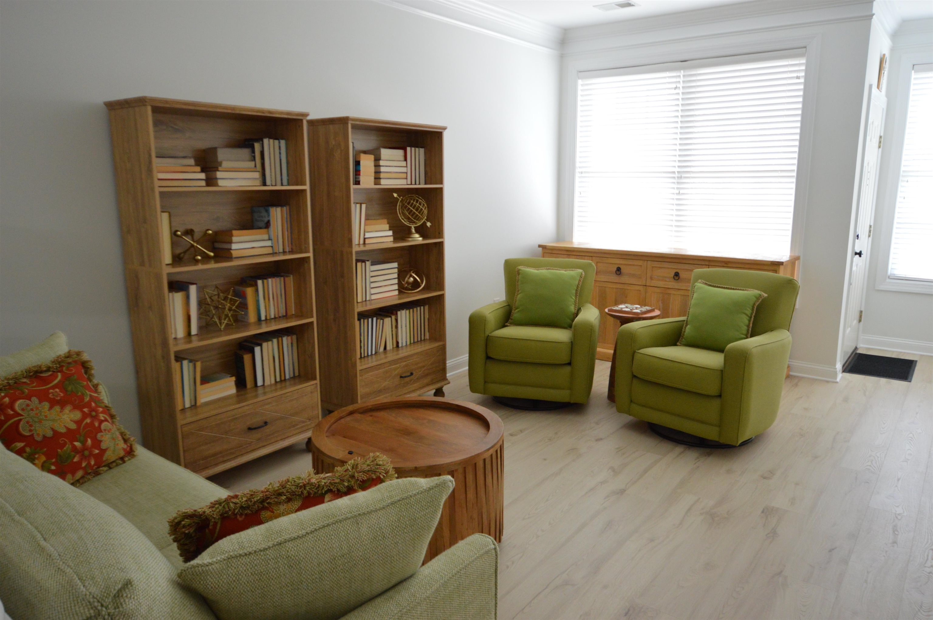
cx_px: 466
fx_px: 660
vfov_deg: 50.3
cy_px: 310
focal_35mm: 26
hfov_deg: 70.5
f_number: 4.2
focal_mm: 17
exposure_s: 1/60
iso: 1000
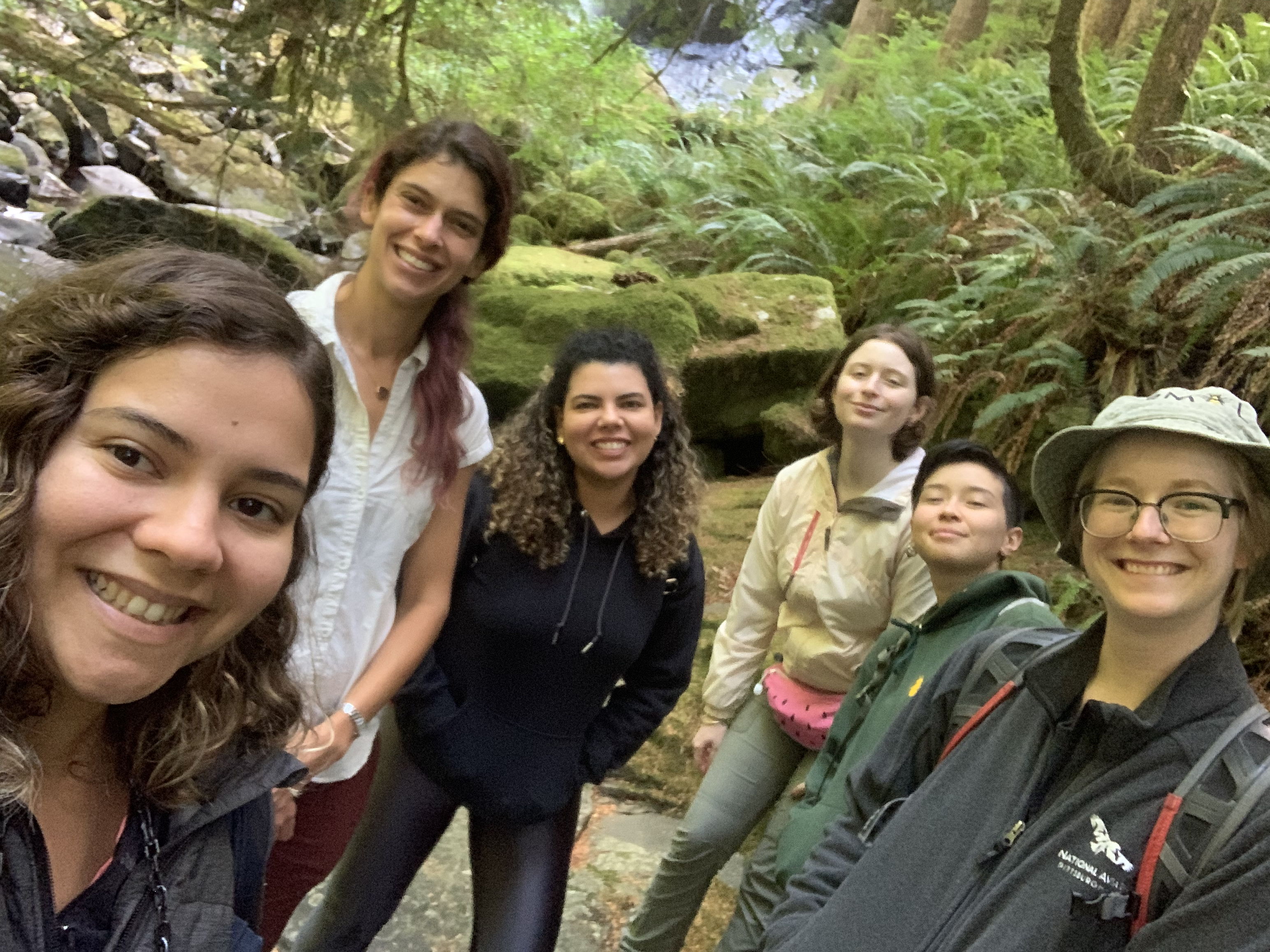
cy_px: 476
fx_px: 1174
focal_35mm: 32
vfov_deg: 44.2
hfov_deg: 56.8
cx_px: 635
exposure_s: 1/31
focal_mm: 2.87
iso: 320
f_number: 2.2
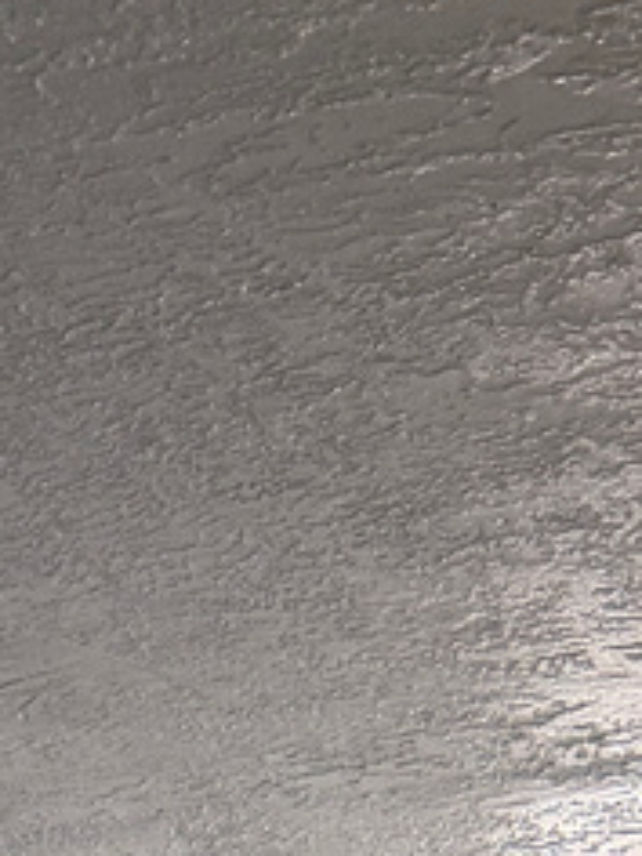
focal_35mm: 156
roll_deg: -1.1
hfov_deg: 9.2
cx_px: -421
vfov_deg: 10.9
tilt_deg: -3.0
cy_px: 2006
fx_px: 3858
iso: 320
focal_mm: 6.76
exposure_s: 1/60
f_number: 1.78
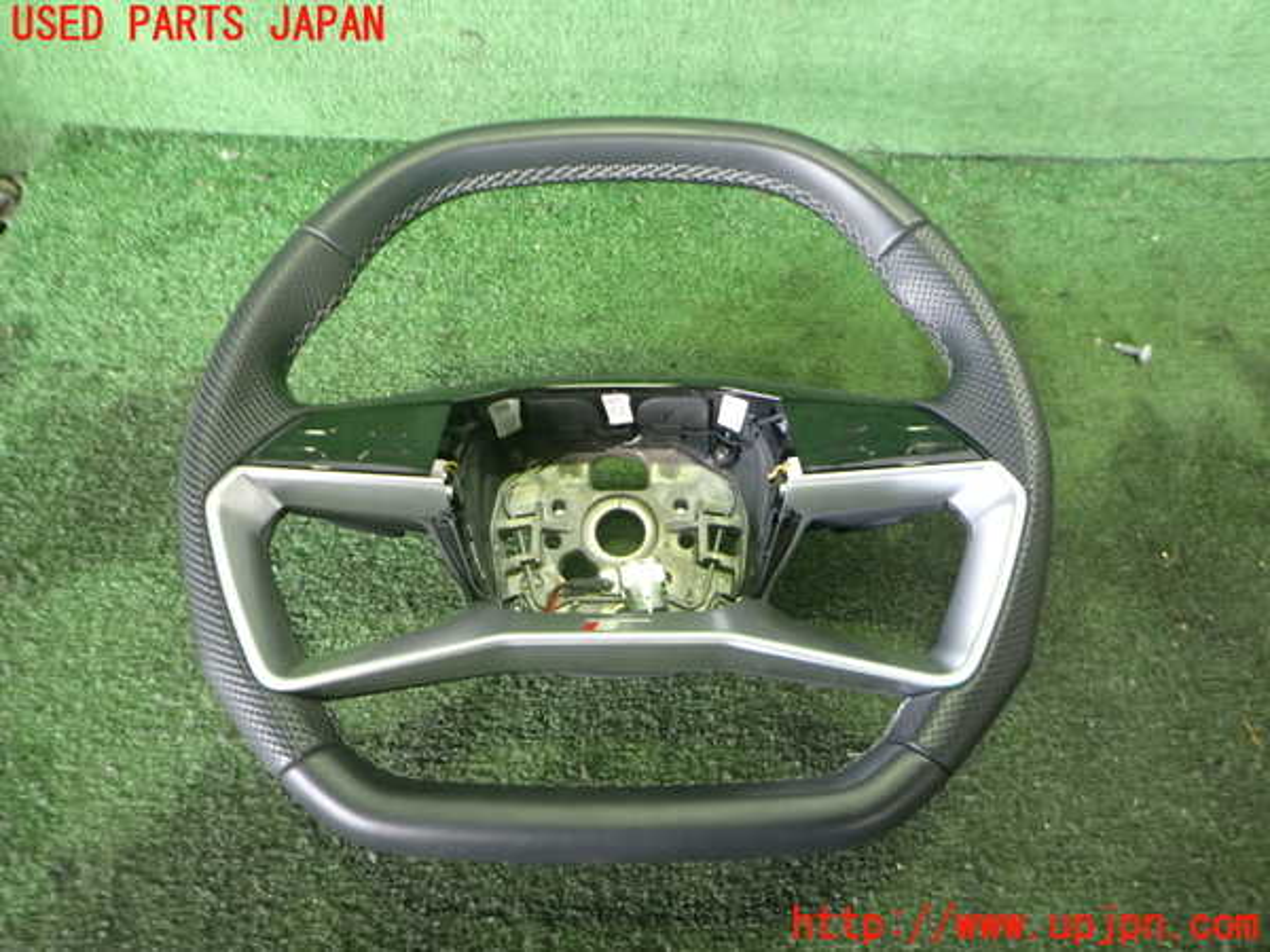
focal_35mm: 25
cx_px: 635
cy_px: 476
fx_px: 917
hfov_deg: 69.4
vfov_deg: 54.9
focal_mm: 4.5
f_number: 2
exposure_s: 1/30
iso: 320
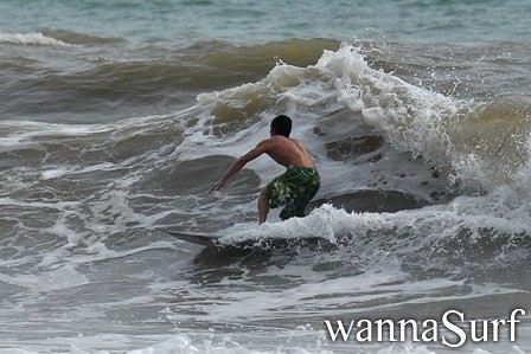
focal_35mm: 450
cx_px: 266
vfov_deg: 3.1
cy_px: 177
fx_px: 6639
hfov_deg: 4.6
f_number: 9.5
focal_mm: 300
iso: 200
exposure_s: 1/1000
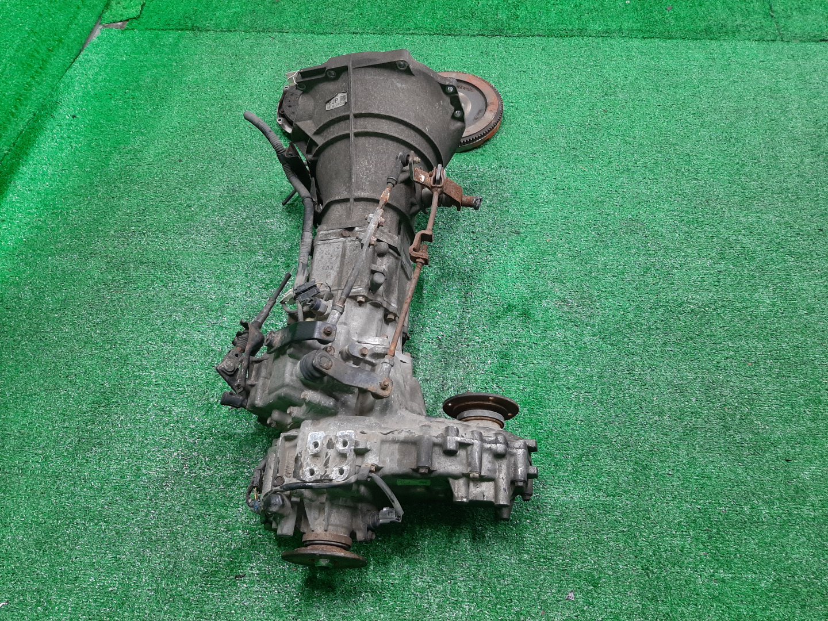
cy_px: 310
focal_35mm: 26
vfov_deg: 53.1
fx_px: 622
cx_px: 414
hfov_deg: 67.3
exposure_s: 1/50
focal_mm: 3.93
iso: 134
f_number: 1.7
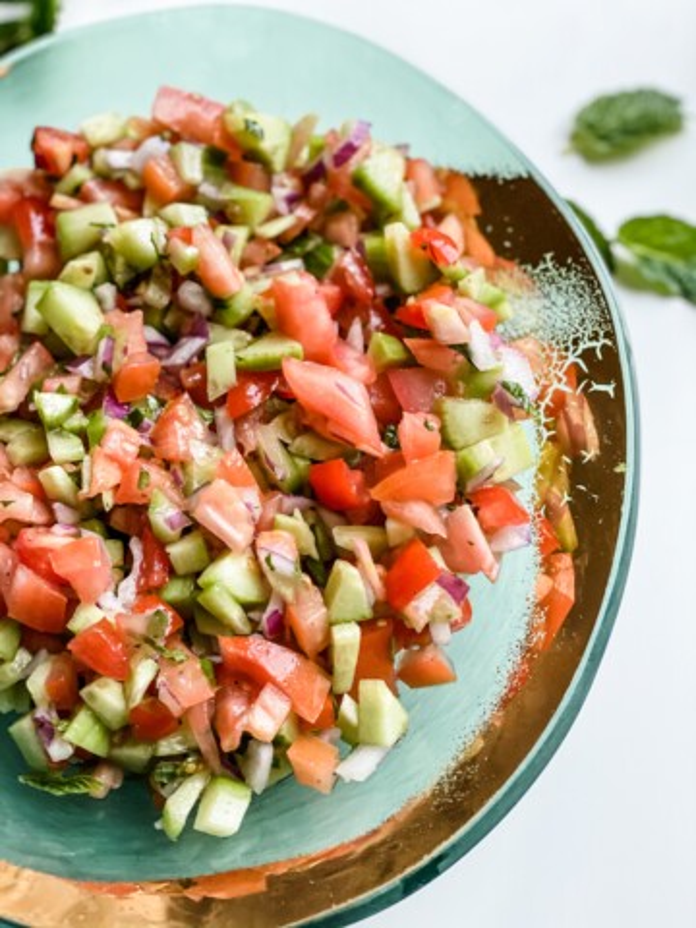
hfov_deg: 28.0
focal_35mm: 52
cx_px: 348
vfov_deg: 36.8
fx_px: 1394
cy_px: 464
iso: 160
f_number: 2
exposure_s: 1/60
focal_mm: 6
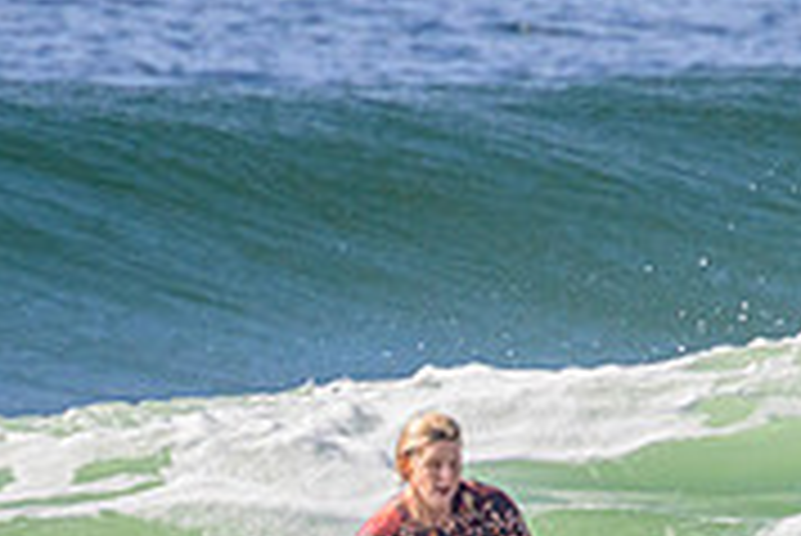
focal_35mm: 2604
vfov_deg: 0.5
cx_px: 540
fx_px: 57985
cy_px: 669
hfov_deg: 0.8
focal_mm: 800
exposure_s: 1/2000
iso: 800
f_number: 11
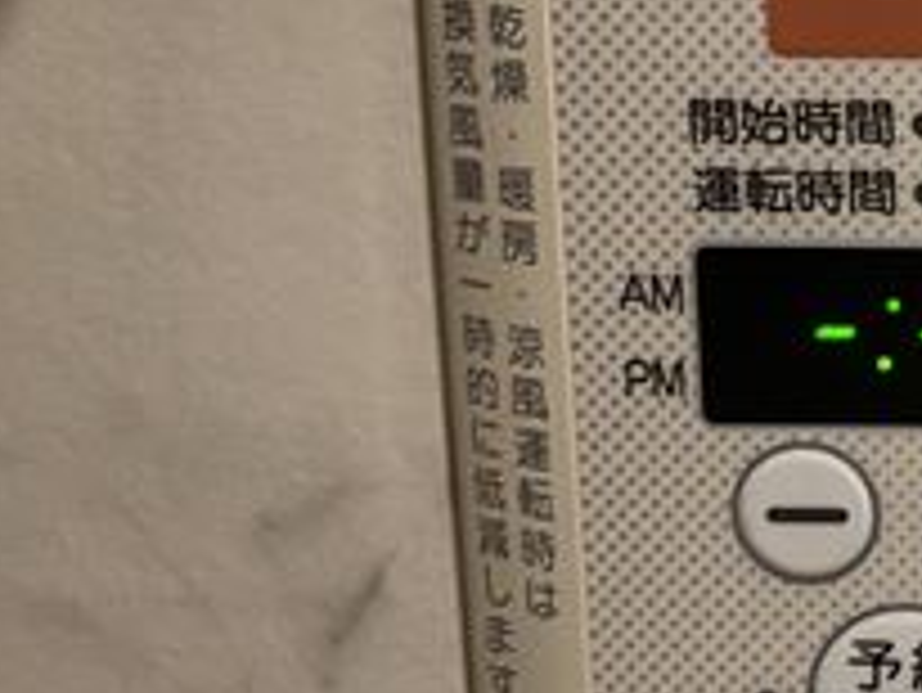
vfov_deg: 18.2
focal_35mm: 81
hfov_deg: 20.9
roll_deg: +0.3
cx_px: 1331
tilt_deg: -10.3
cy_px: 212
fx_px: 2159
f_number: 1.8
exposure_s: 1/50
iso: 250
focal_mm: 4.25
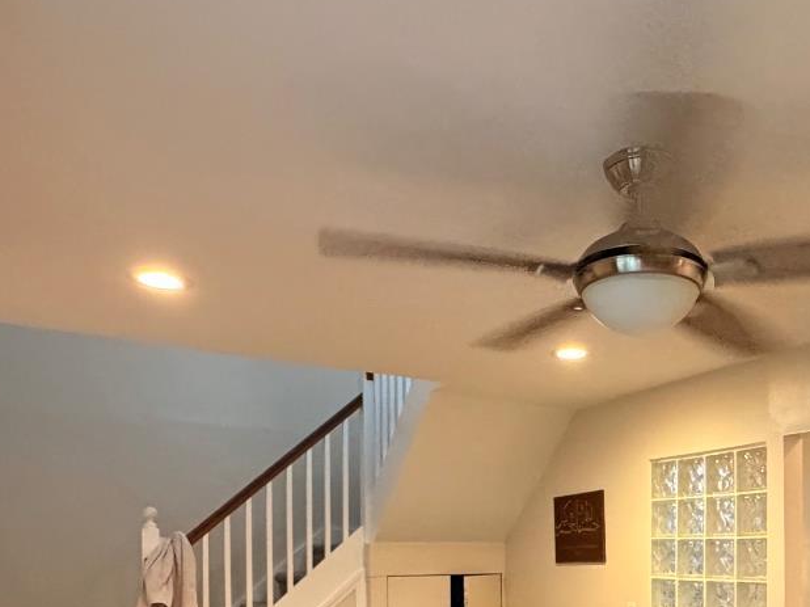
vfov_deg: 38.2
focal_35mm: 34
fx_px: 795
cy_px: 574
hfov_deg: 52.1
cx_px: 585
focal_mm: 2.22
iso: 640
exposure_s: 1/60
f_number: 2.2
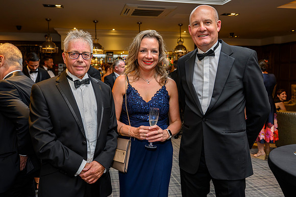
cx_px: 144
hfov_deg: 57.6
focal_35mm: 33
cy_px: 90
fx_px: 269
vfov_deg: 40.2
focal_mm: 29.5
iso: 2000
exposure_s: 1/125
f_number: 4
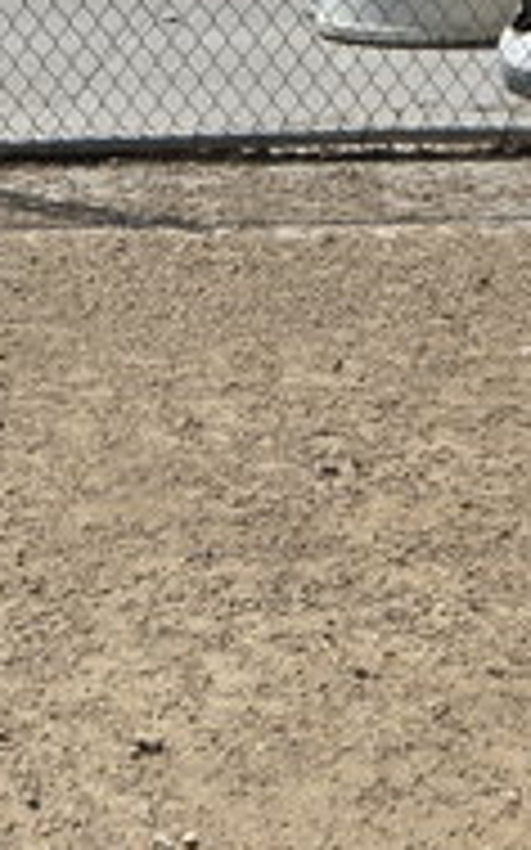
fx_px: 1993
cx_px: 306
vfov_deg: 19.4
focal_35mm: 86
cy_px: 1437
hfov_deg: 15.2
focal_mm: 5.4
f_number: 1.8
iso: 25
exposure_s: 1/5000
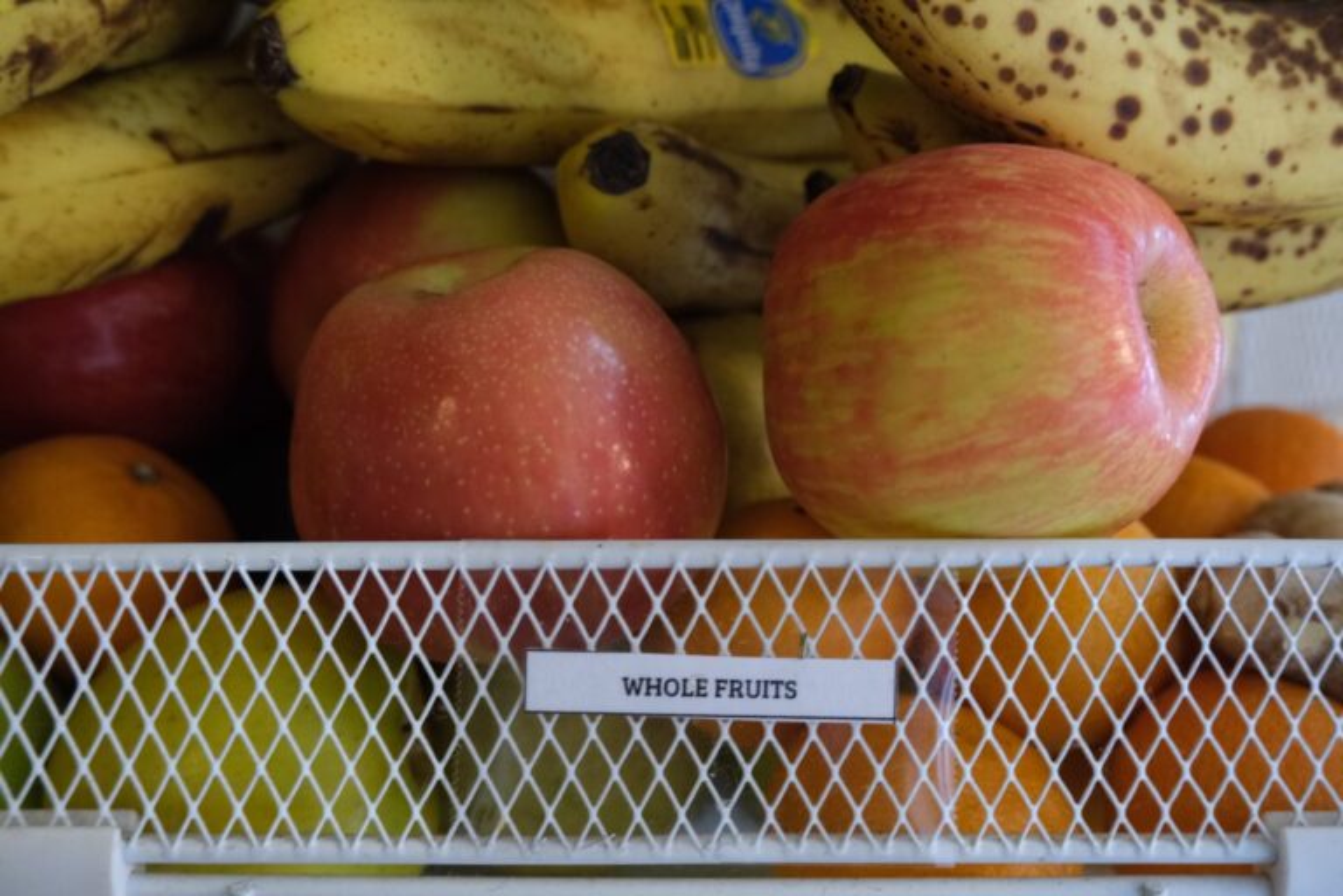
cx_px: 672
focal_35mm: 34
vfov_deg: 38.9
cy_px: 448
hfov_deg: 55.8
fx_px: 1268
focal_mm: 22.8
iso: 2500
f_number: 4.2
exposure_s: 1/30
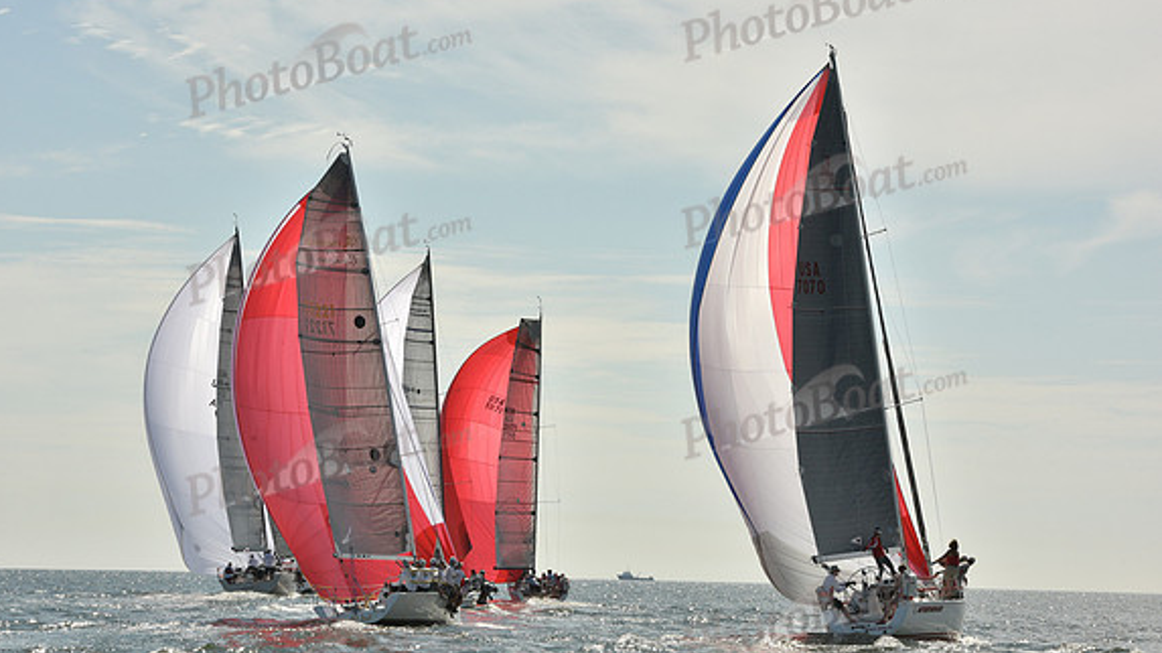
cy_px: 330
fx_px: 3265
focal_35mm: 106
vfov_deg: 11.4
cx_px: 578
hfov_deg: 20.2
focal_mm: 100
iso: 320
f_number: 16
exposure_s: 1/640
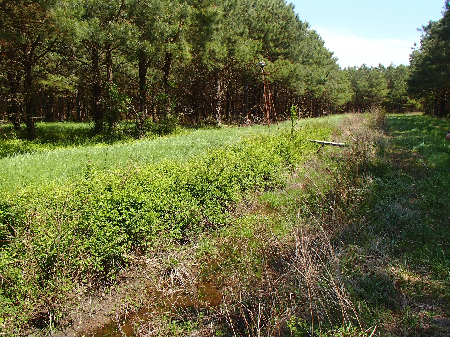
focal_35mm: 28
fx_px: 364
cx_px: 225
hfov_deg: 63.4
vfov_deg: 49.7
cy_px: 168
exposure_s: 1/400
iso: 100
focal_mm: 5
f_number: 3.9
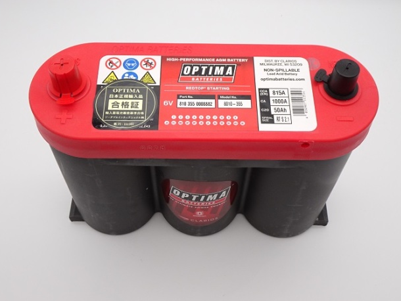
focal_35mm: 43
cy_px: 145
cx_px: 200
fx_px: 498
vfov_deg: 33.6
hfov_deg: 43.8
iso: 160
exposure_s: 1/50
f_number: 4
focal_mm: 7.05
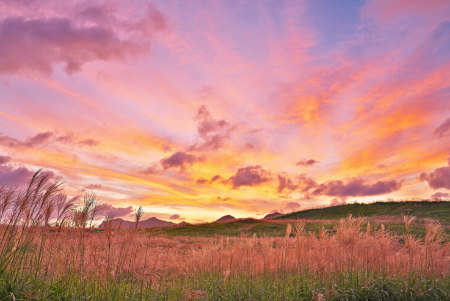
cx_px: 222
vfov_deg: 51.3
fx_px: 313
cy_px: 150
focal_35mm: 25
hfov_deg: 71.5
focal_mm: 24
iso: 400
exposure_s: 1/40
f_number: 6.3
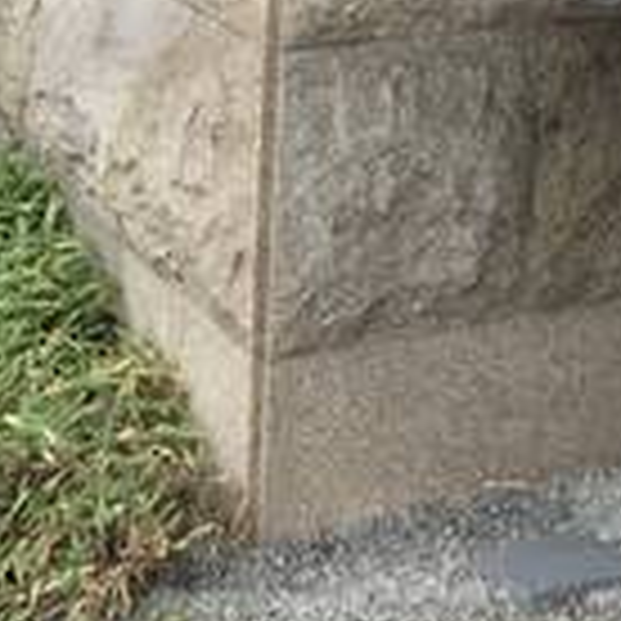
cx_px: 765
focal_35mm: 115
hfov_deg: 14.6
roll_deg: -0.9
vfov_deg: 13.7
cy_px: -468
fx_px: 2334
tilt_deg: +2.4
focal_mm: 3.99
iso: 40
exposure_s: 1/120
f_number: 1.8
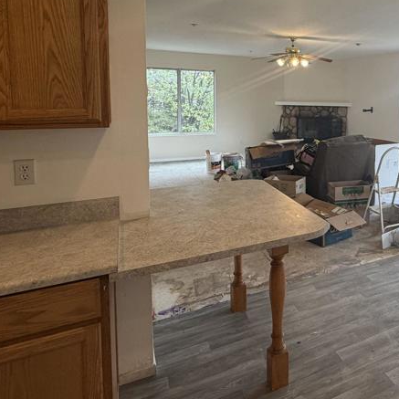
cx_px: 374
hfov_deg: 48.4
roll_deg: -0.7
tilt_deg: -3.3
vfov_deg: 54.1
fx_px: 378
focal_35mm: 29
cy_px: 121
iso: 160
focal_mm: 2.22
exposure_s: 1/120
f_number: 2.2
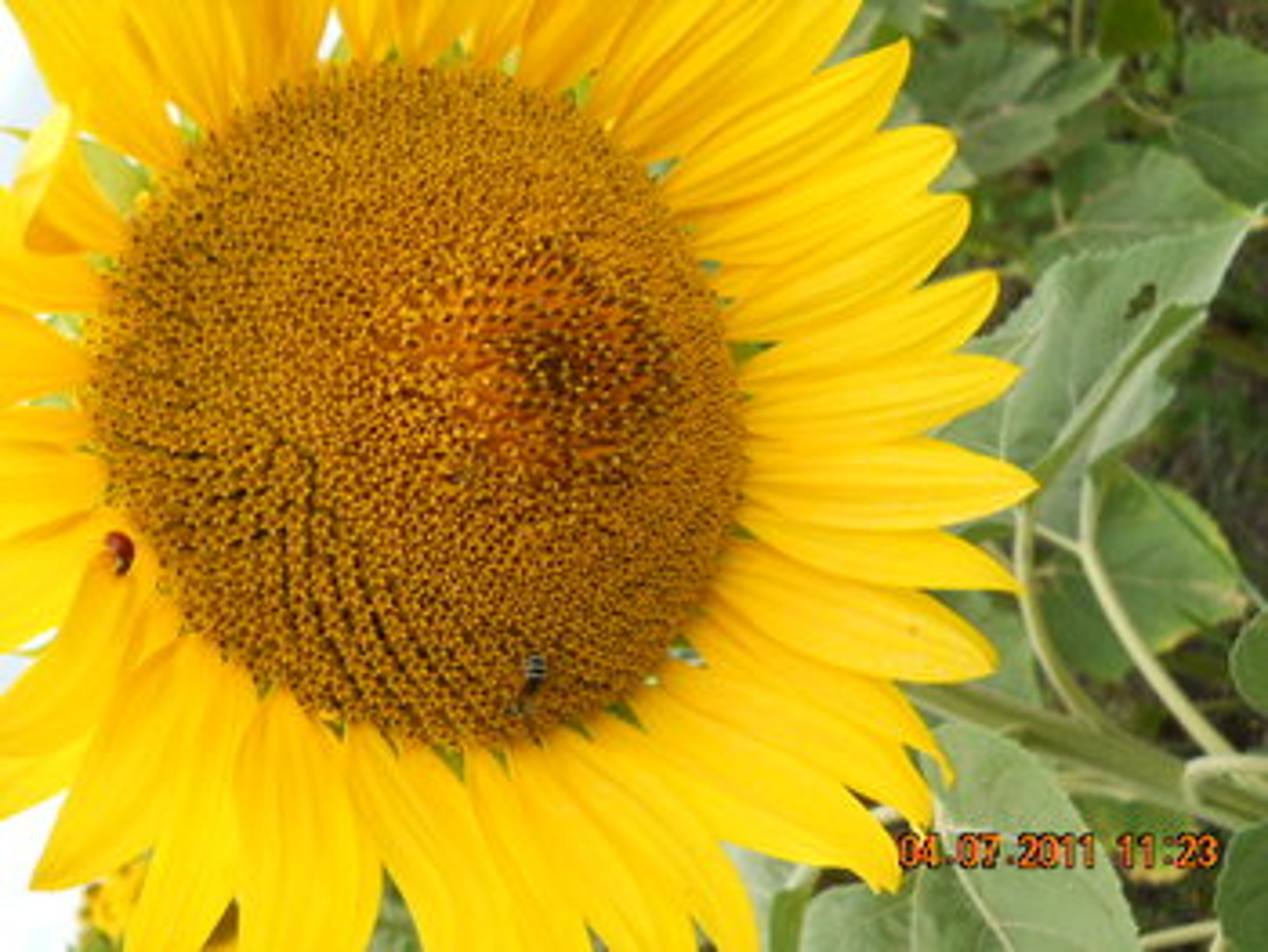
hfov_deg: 45.7
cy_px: 476
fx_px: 1503
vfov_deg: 35.2
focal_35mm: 41
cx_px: 634
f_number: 3.1
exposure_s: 1/320
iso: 80
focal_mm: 6.72
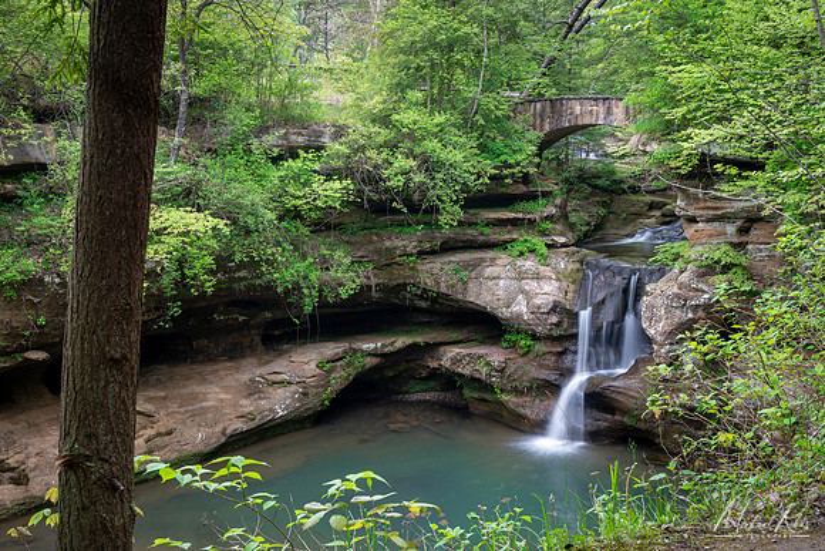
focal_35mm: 44
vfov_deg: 30.9
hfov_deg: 45.0
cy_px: 276
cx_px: 412
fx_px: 997
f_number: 13
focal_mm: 29
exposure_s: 1.3
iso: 100
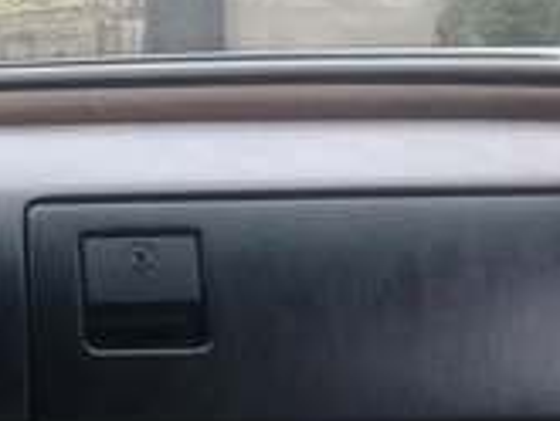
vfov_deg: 12.0
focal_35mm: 124
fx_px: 2007
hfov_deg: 14.2
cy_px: 222
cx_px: -431
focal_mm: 3.3
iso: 64
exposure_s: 1/100
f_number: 2.2
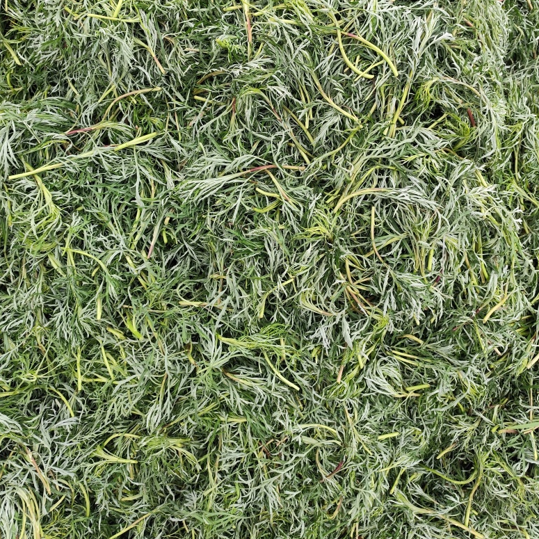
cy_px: 176
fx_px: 493
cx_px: 269
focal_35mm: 28
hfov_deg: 57.3
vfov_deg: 56.0
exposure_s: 1/134
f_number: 1.65
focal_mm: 6.14
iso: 50
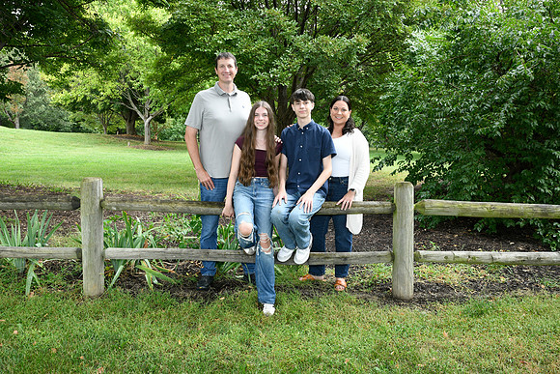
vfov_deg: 42.3
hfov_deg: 60.3
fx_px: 482
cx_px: 280
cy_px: 187
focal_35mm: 31
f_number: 8
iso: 1600
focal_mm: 31
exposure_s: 1/80
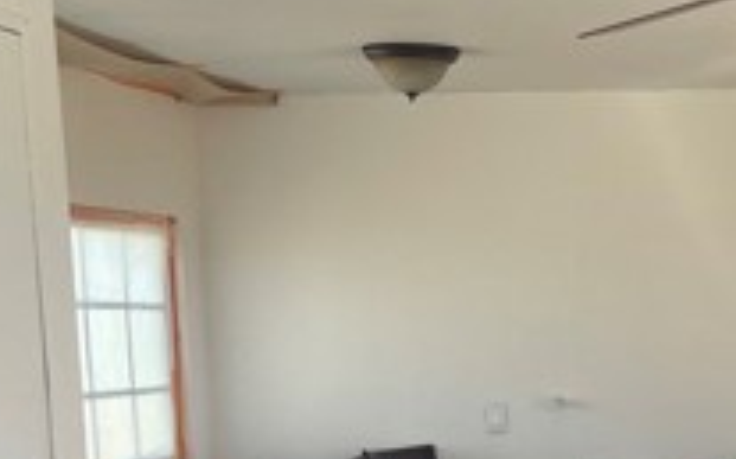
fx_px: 1643
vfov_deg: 15.0
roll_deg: -0.4
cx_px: 740
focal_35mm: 82
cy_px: 626
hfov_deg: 24.1
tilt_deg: -10.8
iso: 32
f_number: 1.6
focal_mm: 5.1
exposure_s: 1/247
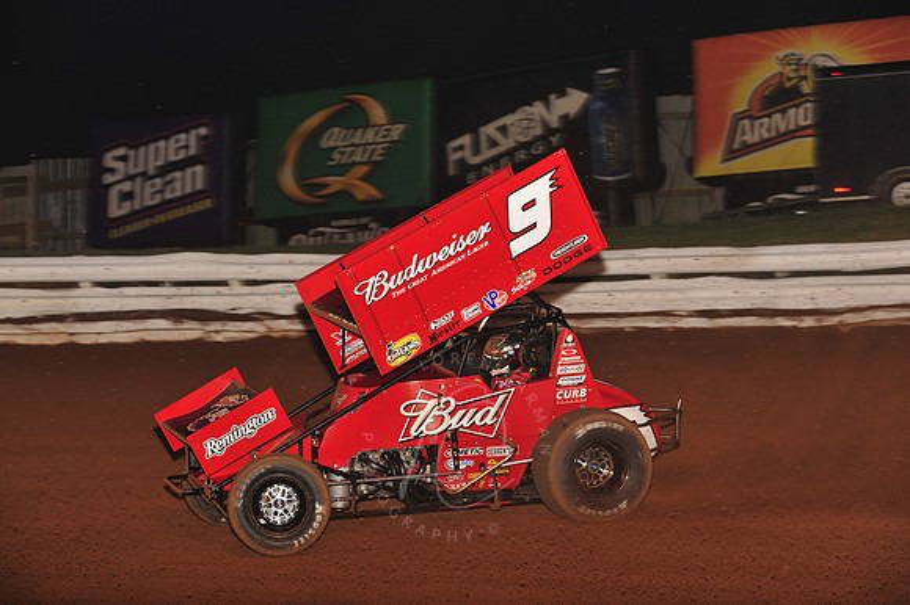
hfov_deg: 18.3
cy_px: 302
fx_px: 2829
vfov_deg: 12.2
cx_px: 455
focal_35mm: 112
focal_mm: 112
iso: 1000
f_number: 6.3
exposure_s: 1/320
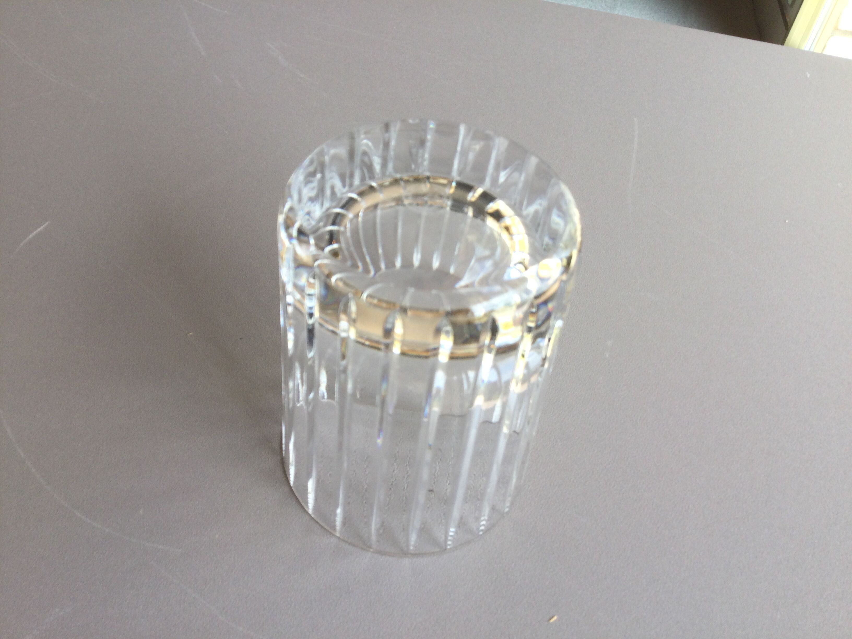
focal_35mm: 31
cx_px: 426
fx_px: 763
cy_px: 320
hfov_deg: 58.4
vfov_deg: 45.4
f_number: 2.4
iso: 25
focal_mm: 3.3
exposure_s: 1/113
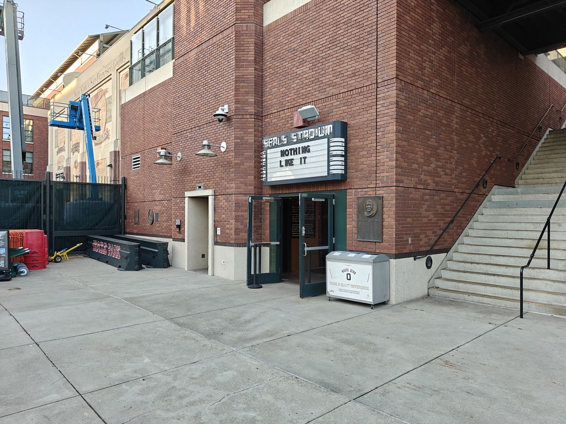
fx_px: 392
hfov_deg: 71.6
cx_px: 283
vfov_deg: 56.8
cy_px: 212
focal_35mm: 24
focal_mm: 5.59
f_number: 1.8
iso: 200
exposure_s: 1/167
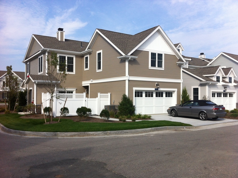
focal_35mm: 35
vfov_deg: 40.6
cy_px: 89
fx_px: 240
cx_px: 119
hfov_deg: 52.7
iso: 80
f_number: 2.8
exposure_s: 1/1508
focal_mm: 3.85
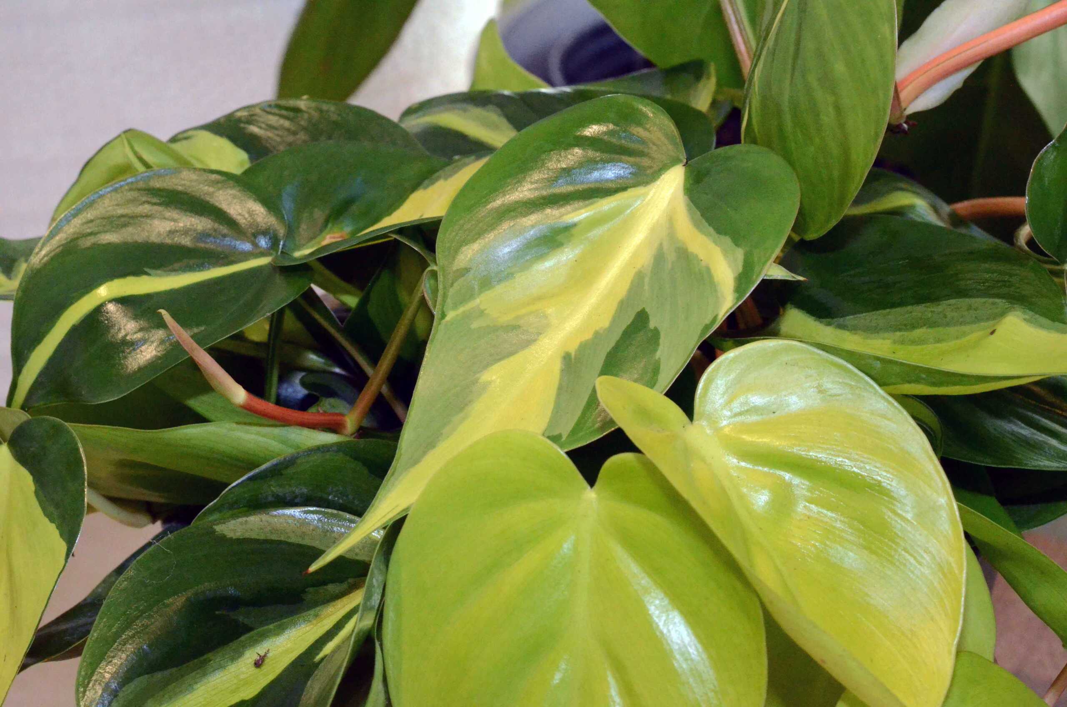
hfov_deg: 27.0
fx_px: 2218
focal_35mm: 75
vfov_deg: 18.1
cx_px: 534
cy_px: 354
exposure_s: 1/200
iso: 6400
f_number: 10
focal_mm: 50
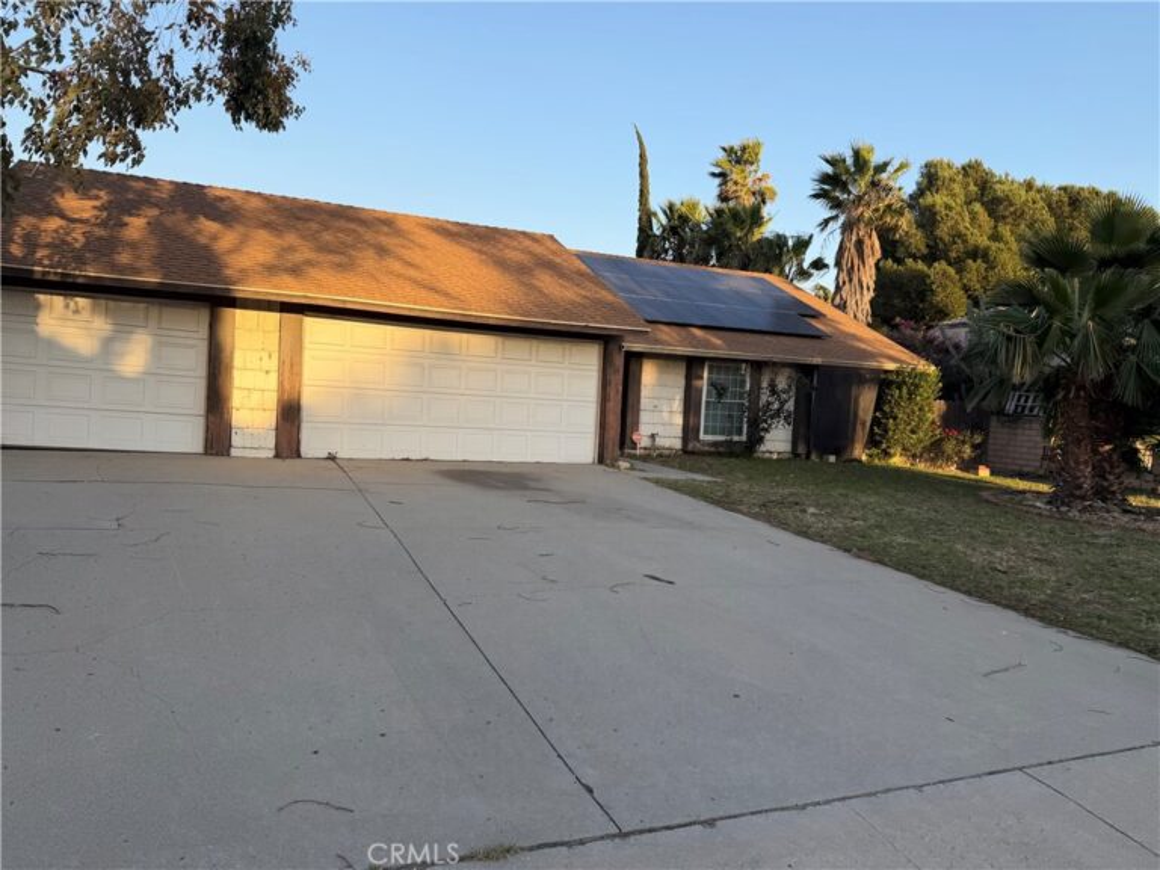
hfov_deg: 71.6
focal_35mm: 24
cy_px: 435
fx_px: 804
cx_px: 580
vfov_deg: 56.8
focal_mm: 6.76
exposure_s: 1/1091
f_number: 1.78
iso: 80
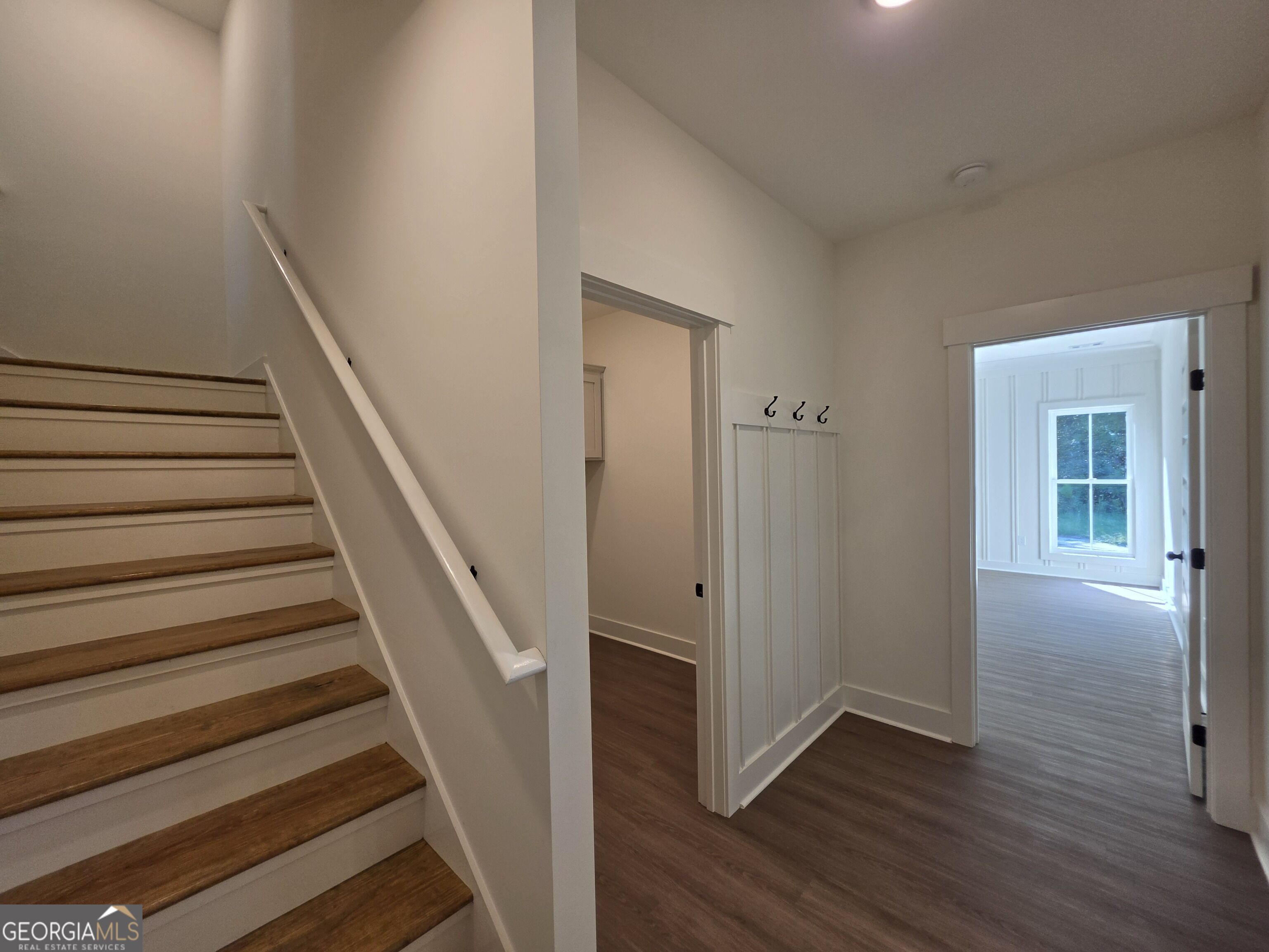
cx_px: 634
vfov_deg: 89.9
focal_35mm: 13
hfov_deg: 106.2
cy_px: 476
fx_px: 477
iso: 50
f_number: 1.9
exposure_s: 1/120
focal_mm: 2.2
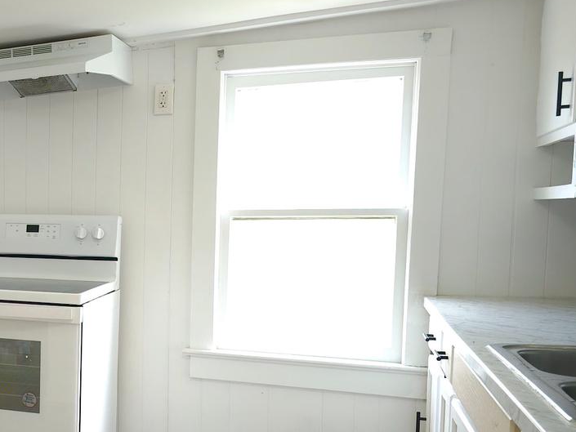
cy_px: 312
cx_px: -1
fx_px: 782
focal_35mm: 47
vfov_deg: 30.5
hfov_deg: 36.3
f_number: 1.7
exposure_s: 1/2000
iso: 3200
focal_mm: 6.3
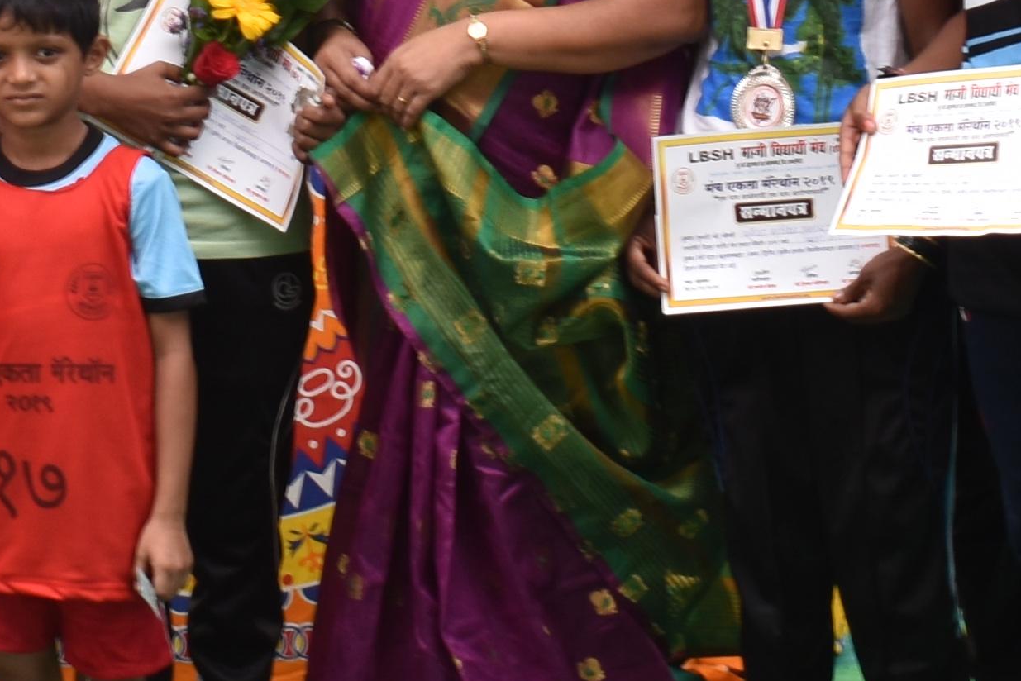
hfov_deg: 10.1
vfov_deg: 6.6
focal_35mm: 204
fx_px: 5787
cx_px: 224
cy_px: -472
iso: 100
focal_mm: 28
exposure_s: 1/50
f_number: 5.6
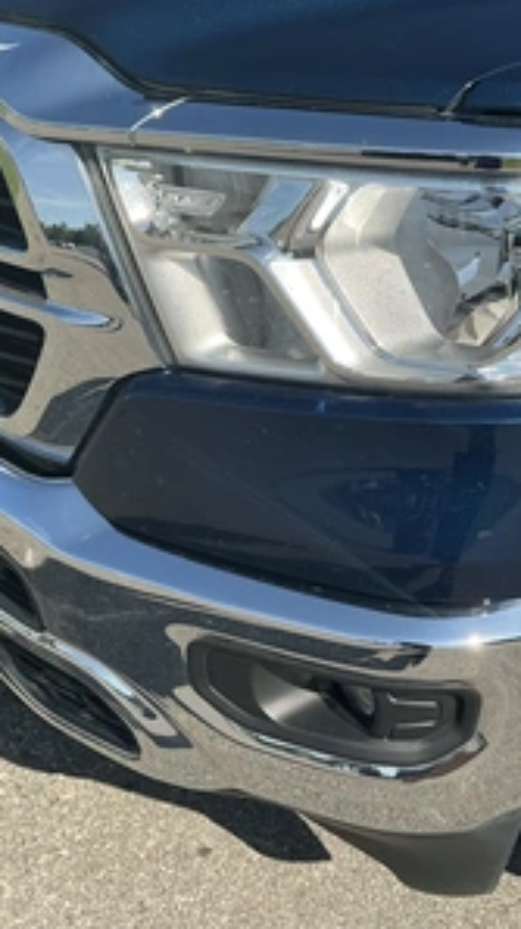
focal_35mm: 41
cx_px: 334
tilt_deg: -27.6
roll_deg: -3.4
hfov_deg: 28.8
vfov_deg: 49.4
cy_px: 464
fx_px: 1010
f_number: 1.8
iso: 25
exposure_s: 1/1279
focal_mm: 3
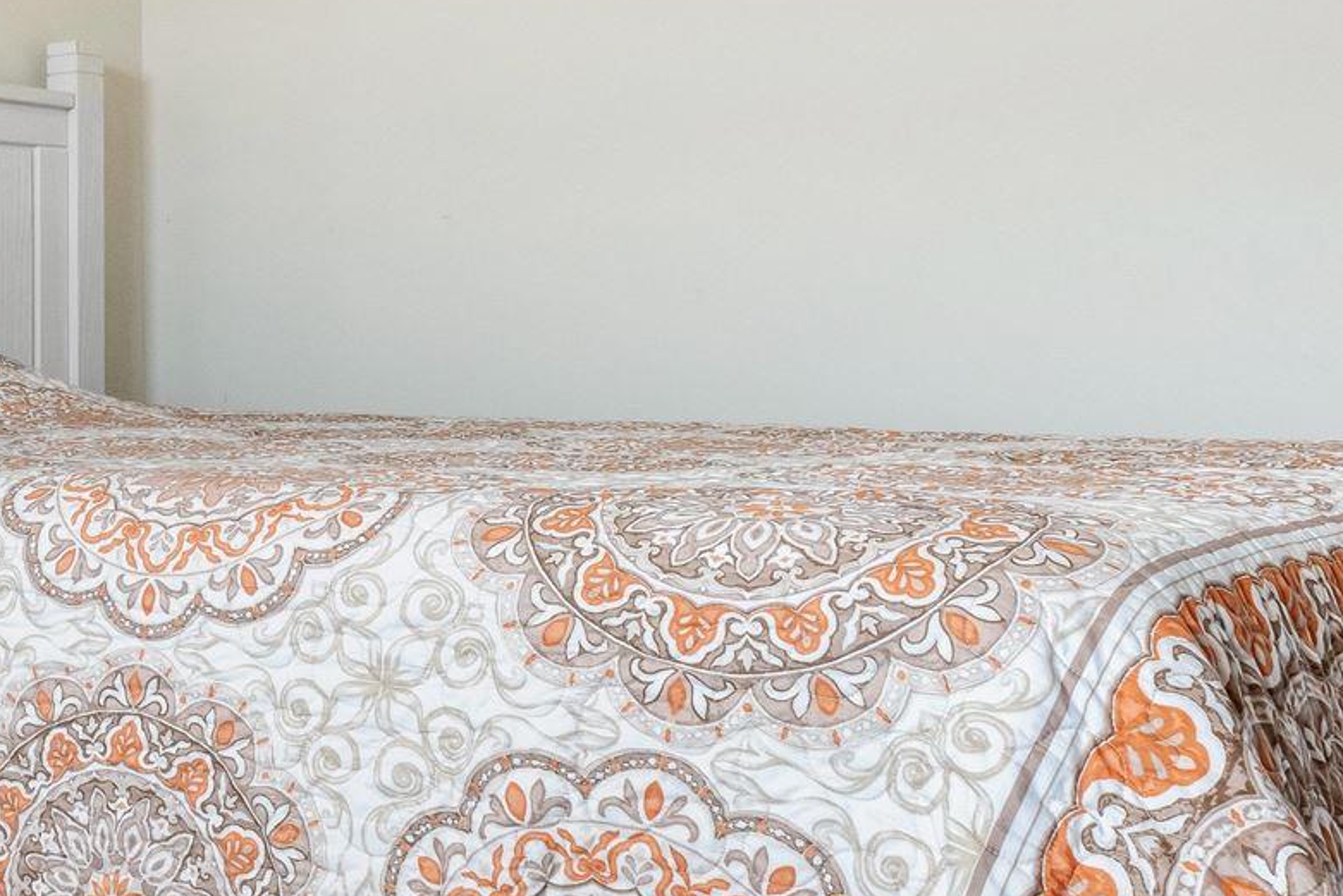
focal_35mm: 59
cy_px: 306
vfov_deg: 22.9
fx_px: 2201
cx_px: -19
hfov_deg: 31.3
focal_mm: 15
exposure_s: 1/100
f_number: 9
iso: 800
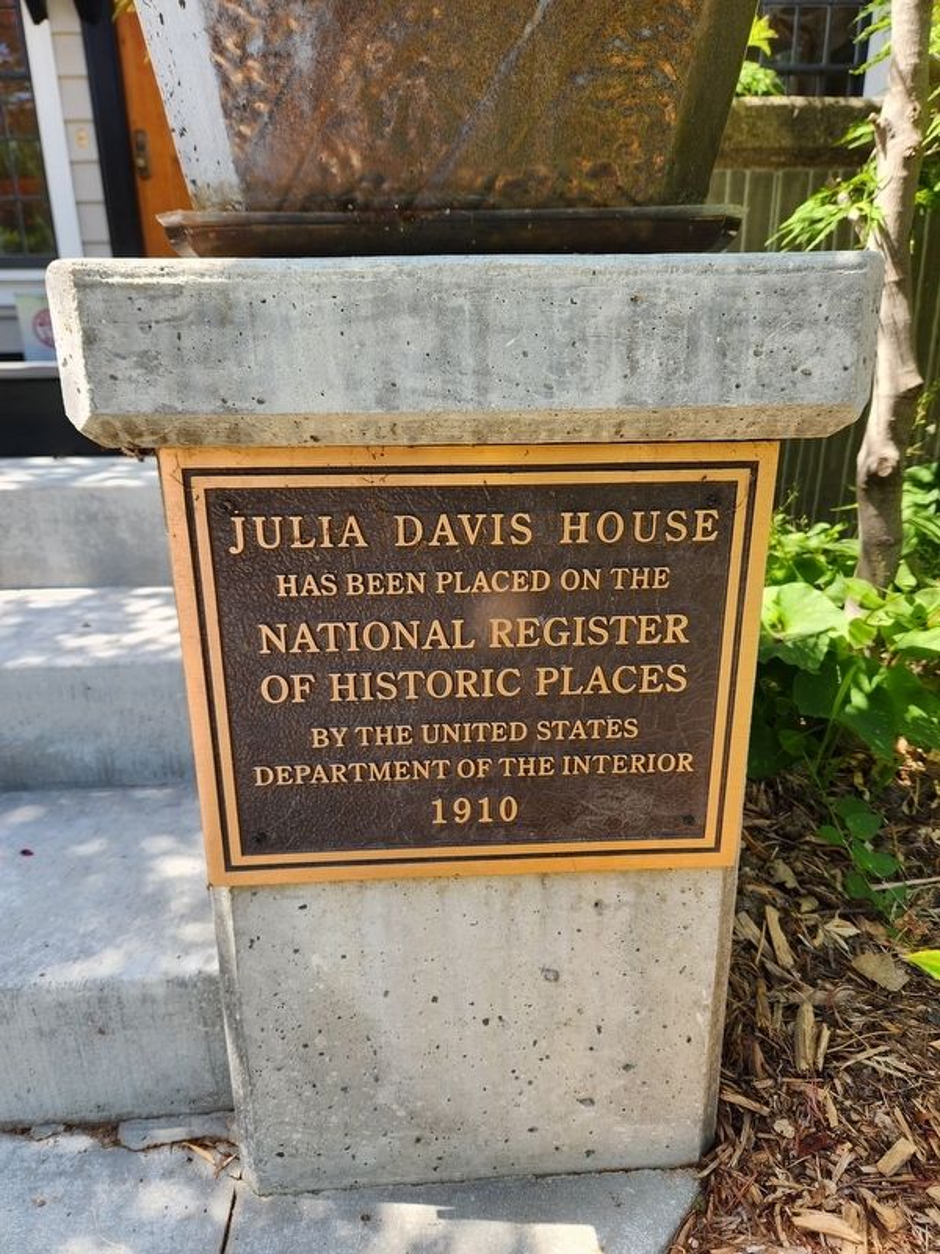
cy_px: 627
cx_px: 470
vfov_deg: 73.9
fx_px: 833
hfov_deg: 58.9
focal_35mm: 23
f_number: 1.8
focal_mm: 5.4
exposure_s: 1/208
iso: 20
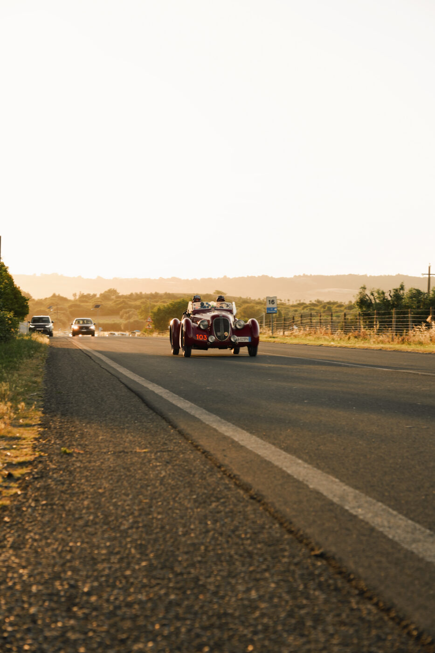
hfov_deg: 17.7
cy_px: 326
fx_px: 1396
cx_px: 218
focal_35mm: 77
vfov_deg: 26.3
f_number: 7.1
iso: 100
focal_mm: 77
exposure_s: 1/50
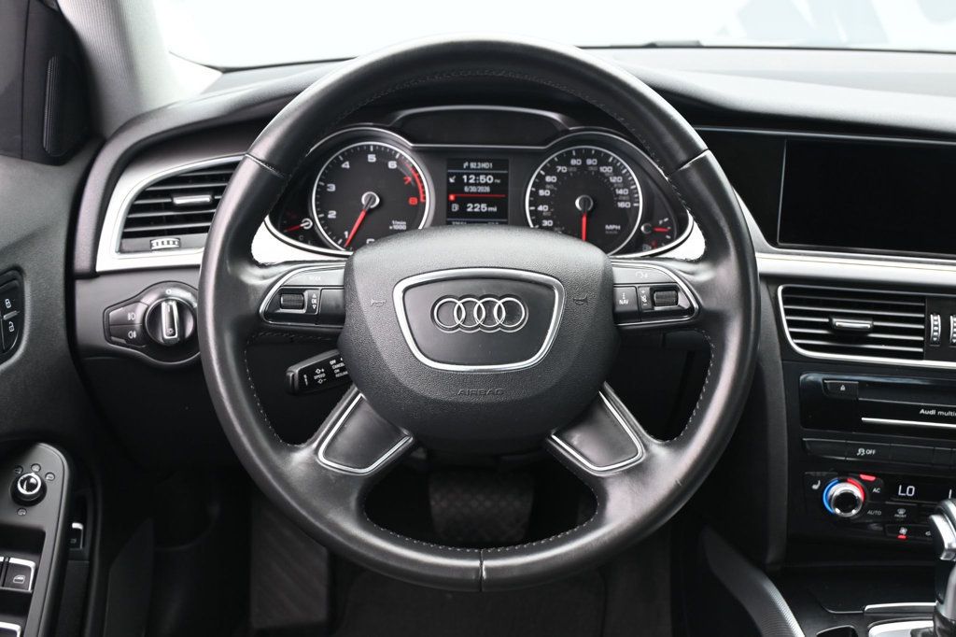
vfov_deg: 33.6
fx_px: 1055
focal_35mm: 40
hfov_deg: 48.7
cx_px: 478
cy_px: 318
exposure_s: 1/125
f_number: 4.5
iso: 500
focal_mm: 26.5
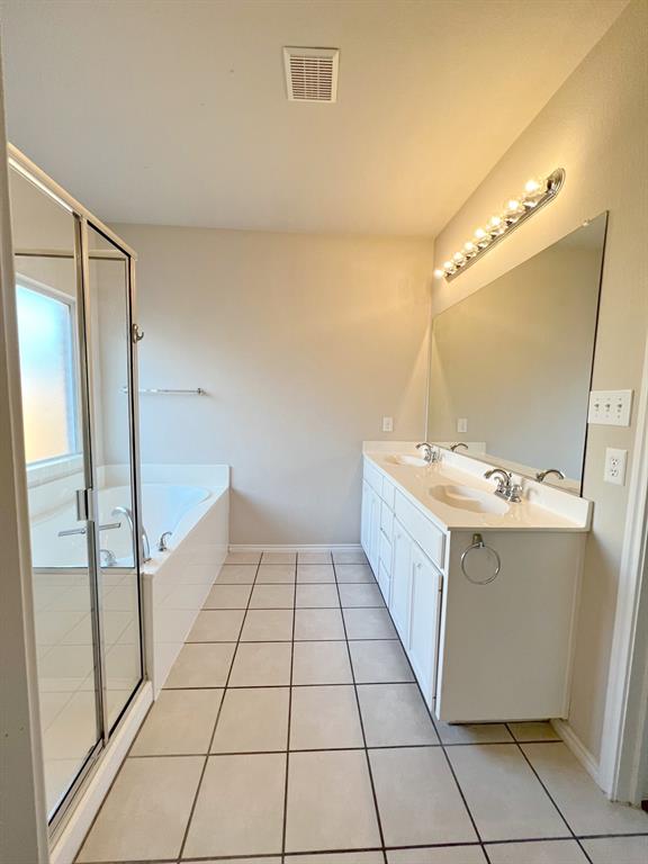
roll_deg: -1.4
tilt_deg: -5.8
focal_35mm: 13
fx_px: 324
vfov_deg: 106.2
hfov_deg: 89.9
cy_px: 432
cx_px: 324
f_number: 1.8
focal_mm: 1.57
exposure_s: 1/120
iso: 200
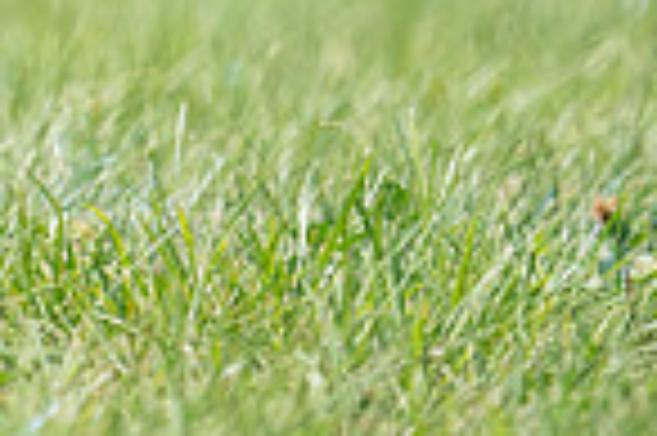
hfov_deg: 0.9
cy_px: -249
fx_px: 42292
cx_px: -495
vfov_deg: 0.6
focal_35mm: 2320
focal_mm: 582
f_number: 6.3
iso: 1250
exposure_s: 1/4000
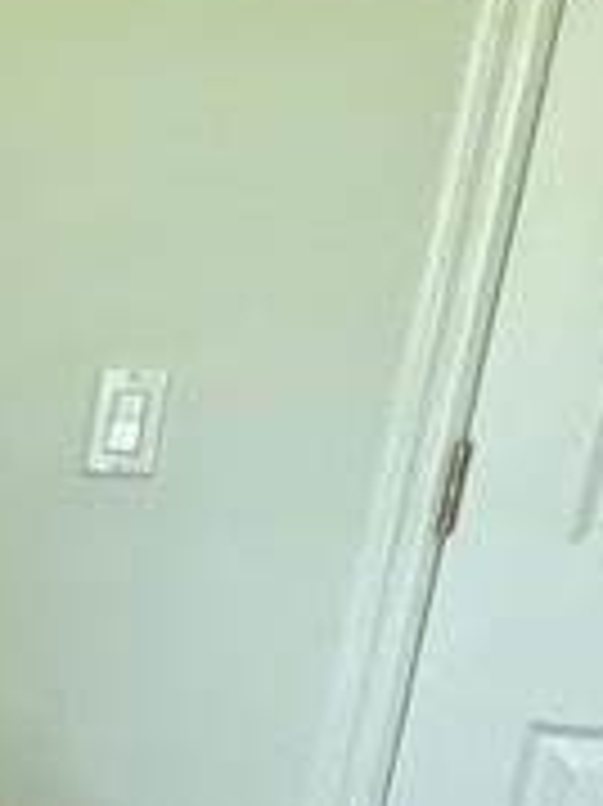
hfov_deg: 10.9
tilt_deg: -22.0
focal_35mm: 94
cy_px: 1049
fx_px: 2186
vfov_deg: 19.3
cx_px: -1156
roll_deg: +1.7
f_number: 2.2
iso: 320
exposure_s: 1/108
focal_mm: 2.22
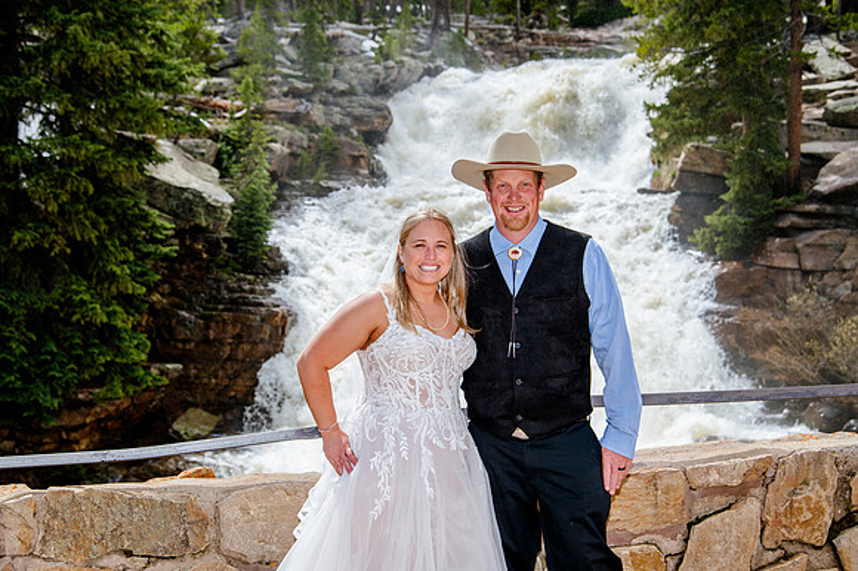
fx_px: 1244
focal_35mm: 52
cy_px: 273
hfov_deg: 38.0
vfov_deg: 25.8
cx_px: 429
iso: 250
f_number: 5
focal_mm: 50
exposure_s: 1/640
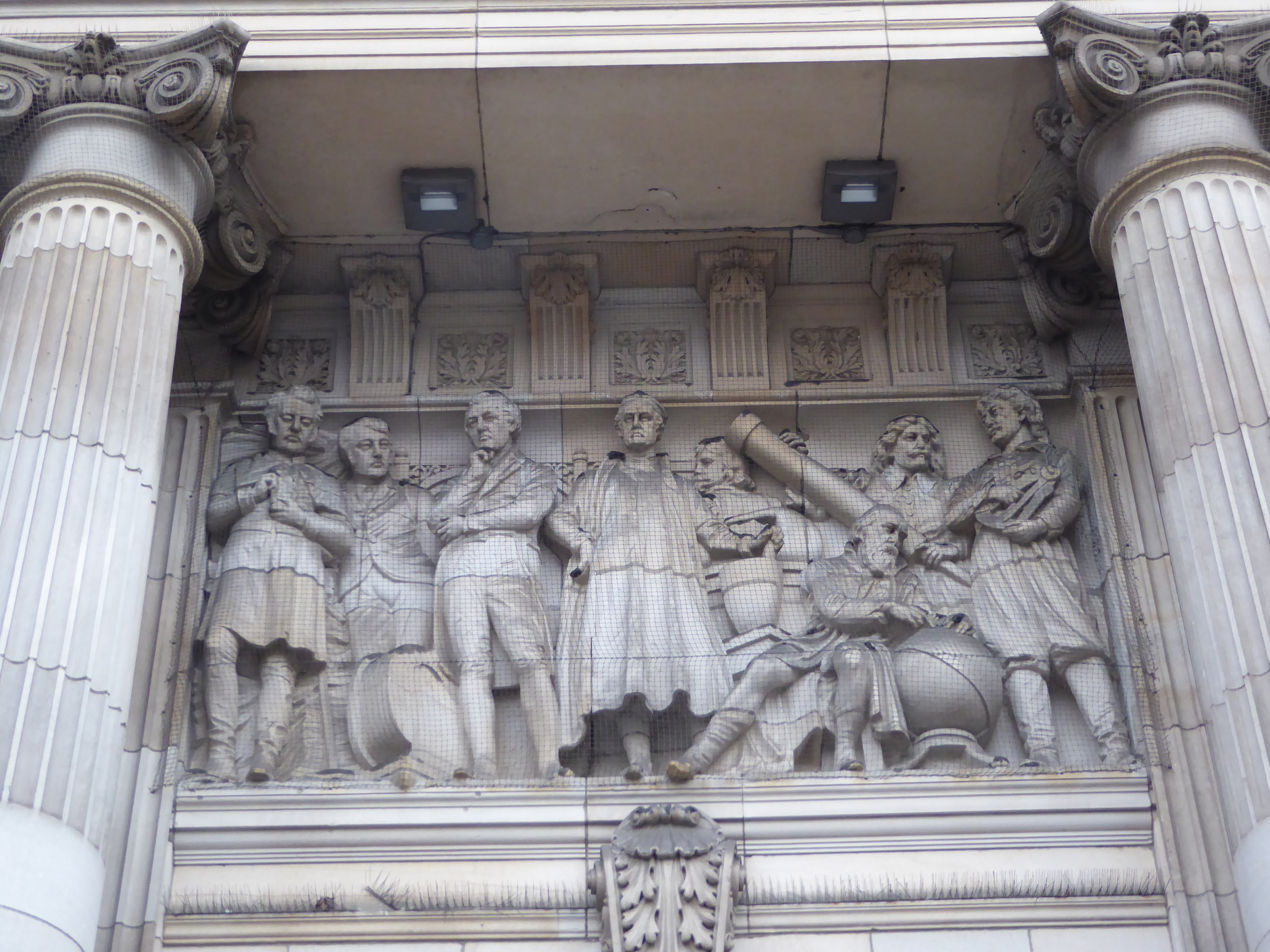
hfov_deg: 29.8
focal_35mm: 65
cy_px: 476
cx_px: 635
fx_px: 2385
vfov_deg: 22.6
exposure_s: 1/50
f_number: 4.3
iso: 400
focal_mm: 10.9
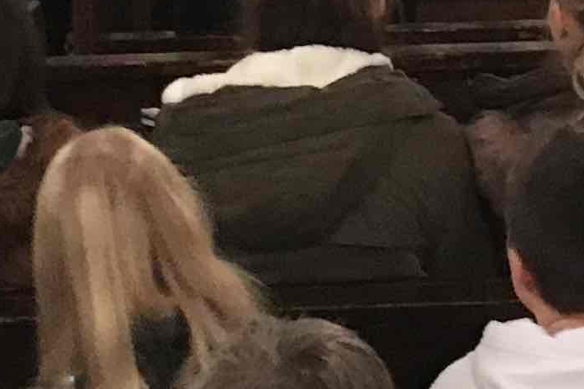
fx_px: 2838
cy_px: -310
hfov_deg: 11.6
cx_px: 570
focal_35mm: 175
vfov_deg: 7.6
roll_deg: +2.4
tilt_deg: -1.8
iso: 250
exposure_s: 1/17
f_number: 2.2
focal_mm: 4.15
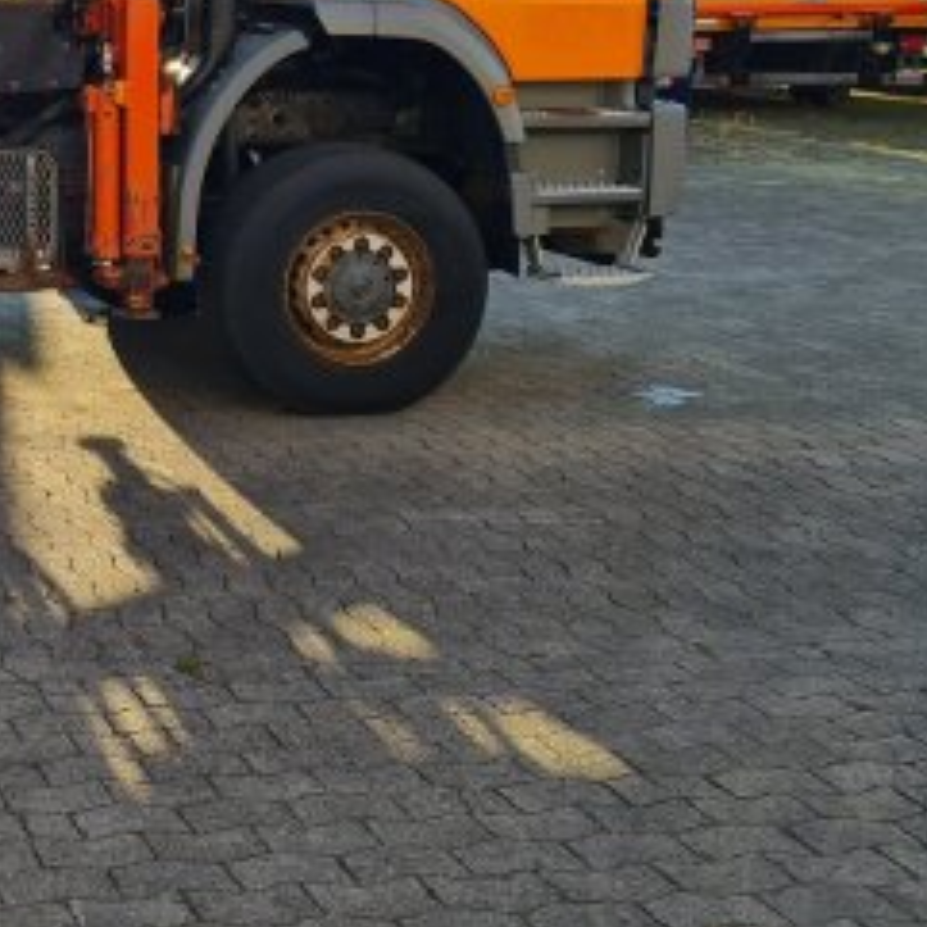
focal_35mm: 61
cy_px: 104
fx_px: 1848
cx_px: -281
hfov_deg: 24.5
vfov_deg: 27.2
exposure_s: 1/904
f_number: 1.8
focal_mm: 5.4
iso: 50
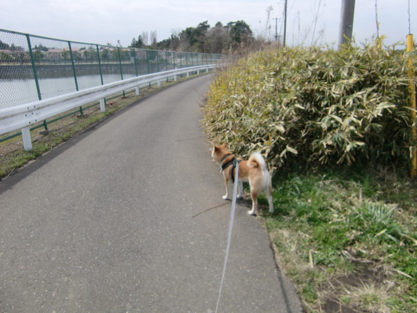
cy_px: 156
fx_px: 337
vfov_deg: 49.7
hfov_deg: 63.4
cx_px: 208
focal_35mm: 28
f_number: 7
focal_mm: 4.9
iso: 64
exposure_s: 1/200
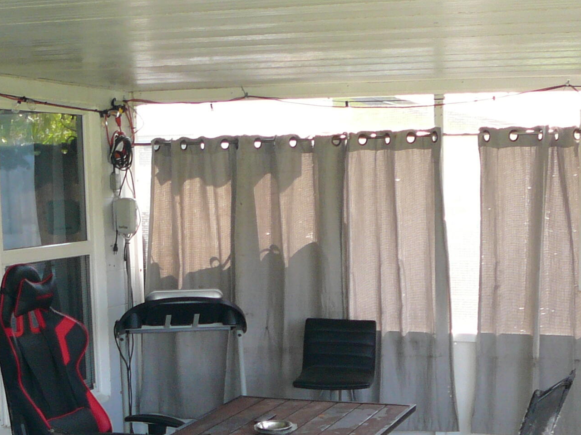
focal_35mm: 70
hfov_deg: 27.8
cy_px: 344
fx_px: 1175
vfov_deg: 20.8
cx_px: 281
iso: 100
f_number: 2.8
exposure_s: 1/50
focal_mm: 5.2
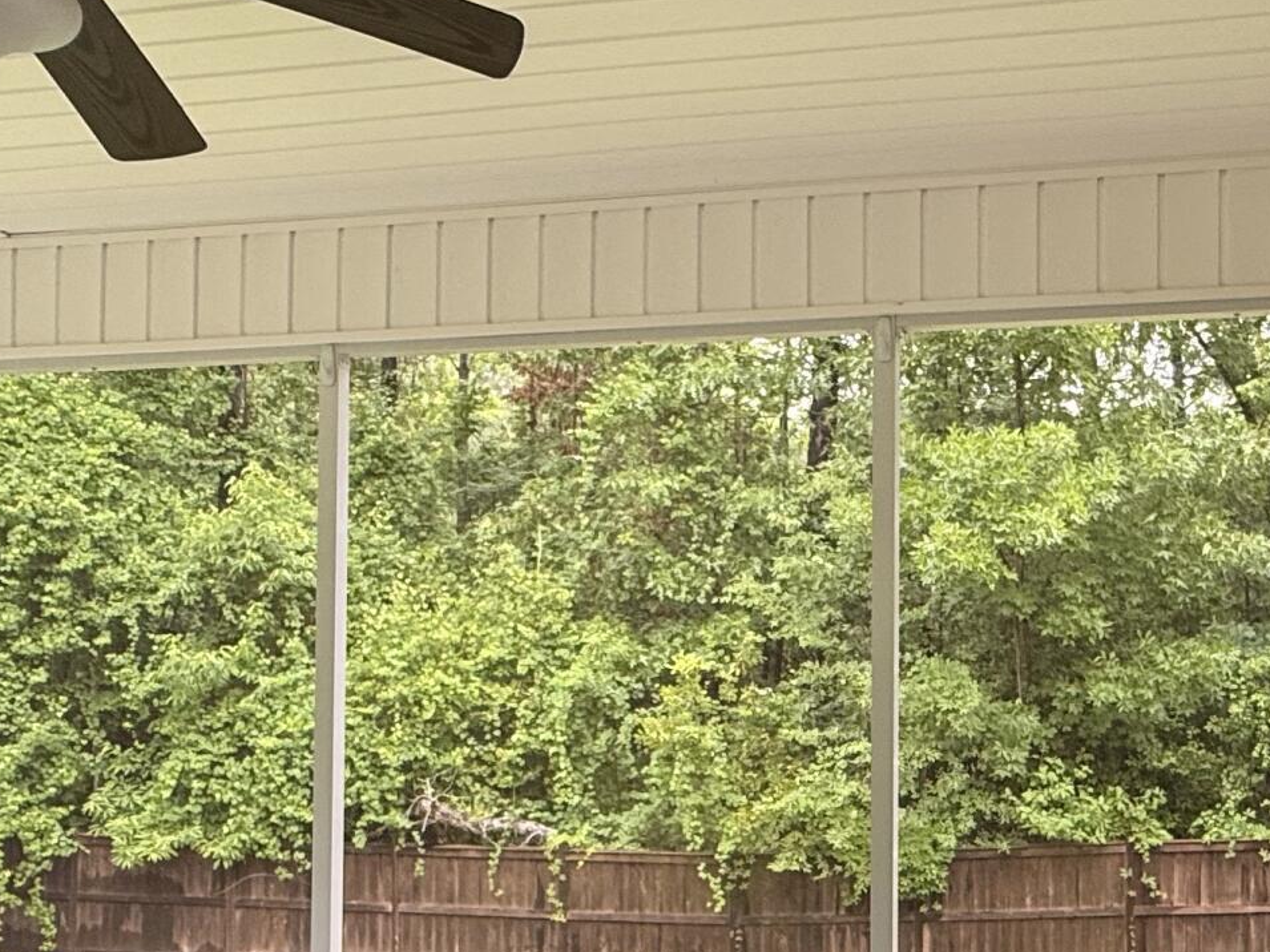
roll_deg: +0.0
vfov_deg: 32.3
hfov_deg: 42.1
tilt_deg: +1.4
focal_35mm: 44
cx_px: 888
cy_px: 711
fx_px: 1614
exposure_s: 1/99
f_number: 2.2
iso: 80
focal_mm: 2.22
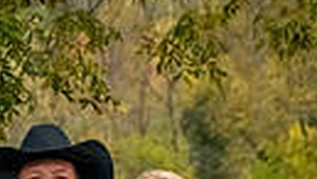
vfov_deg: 3.2
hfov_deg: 5.7
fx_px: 3165
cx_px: 115
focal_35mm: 376
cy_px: 379
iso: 2000
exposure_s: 1/800
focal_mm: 80
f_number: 7.1
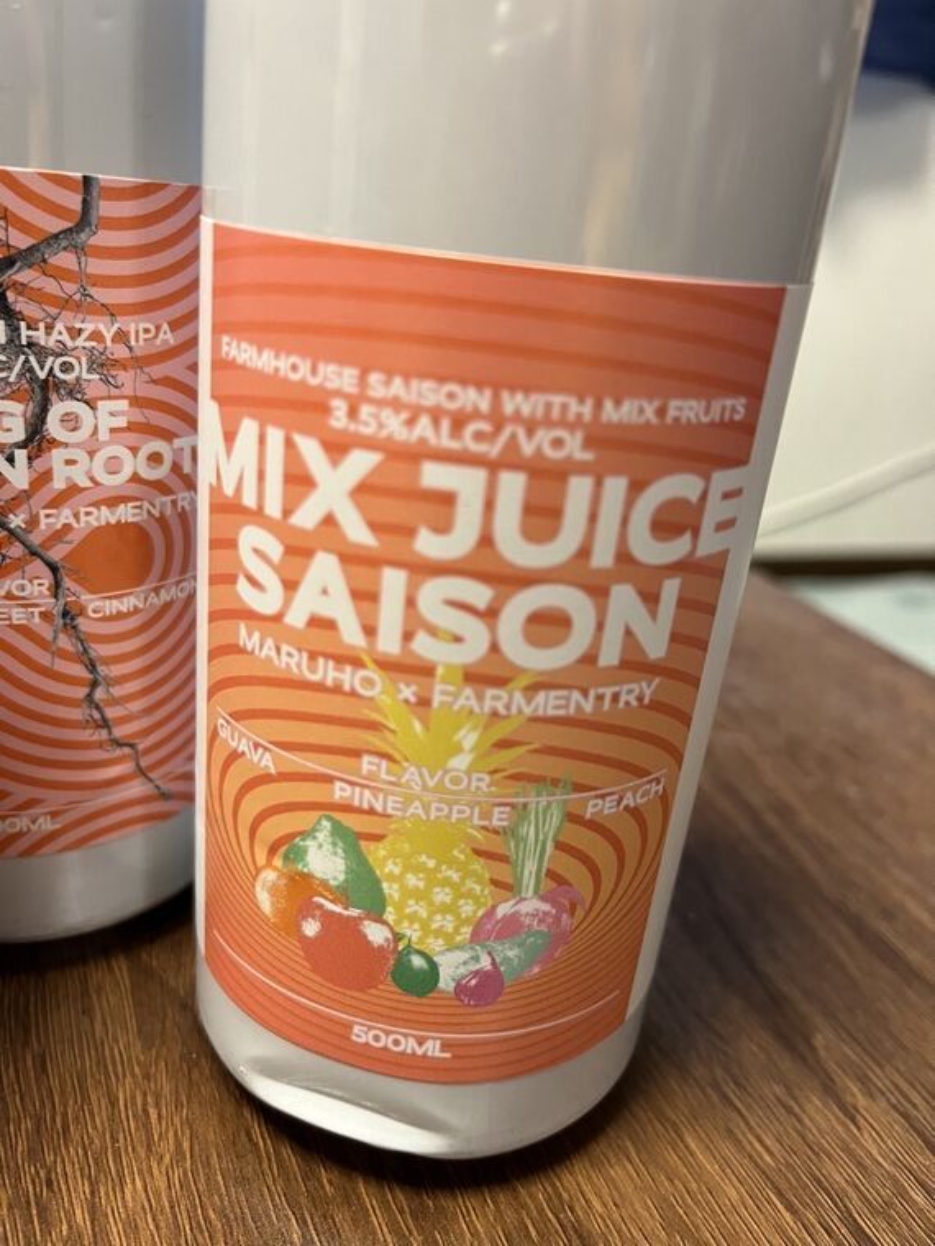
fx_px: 936
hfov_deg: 53.1
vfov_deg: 67.3
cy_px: 623
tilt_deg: -22.7
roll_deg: -6.7
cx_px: 468
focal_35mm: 26
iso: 320
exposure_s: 1/60
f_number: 1.6
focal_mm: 5.1
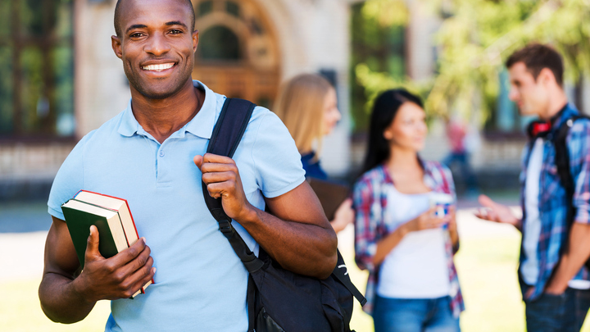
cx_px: 295
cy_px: 168
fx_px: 2143
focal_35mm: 137
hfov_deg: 15.7
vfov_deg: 8.9
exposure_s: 1/160
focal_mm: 130
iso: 100
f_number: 4.5
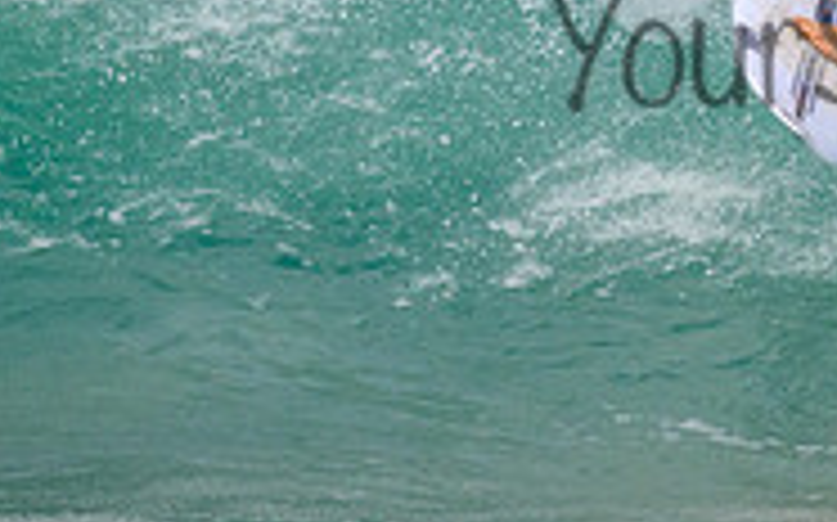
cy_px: 2
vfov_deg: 0.5
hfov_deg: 0.8
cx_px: 1012
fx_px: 57859
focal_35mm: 2538
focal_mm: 800
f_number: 11
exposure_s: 1/2000
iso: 1000
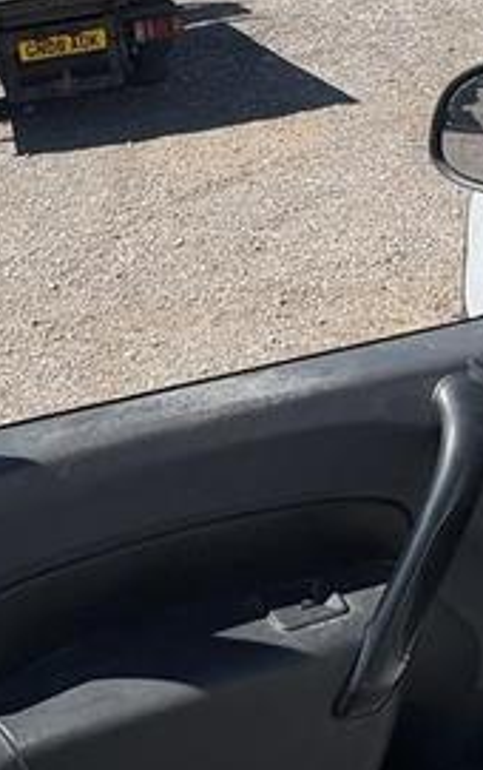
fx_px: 1029
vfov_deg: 40.7
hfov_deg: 25.8
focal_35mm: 49
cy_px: 284
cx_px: 74
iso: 64
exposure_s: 1/1567
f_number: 2.2
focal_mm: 2.22
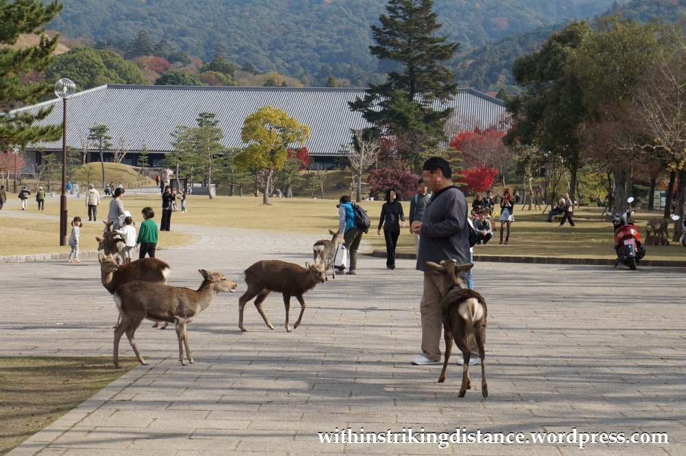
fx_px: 1570
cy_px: 228
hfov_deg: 24.6
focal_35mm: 82
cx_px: 343
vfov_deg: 16.5
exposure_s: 1/320
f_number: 9
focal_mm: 55
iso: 200
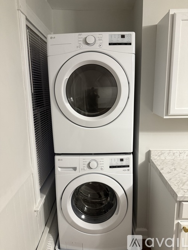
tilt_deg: -10.2
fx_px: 174
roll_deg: +1.6
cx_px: 94
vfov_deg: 71.6
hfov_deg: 56.8
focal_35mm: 24
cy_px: 125
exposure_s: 1/60
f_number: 1.78
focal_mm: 6.76
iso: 640
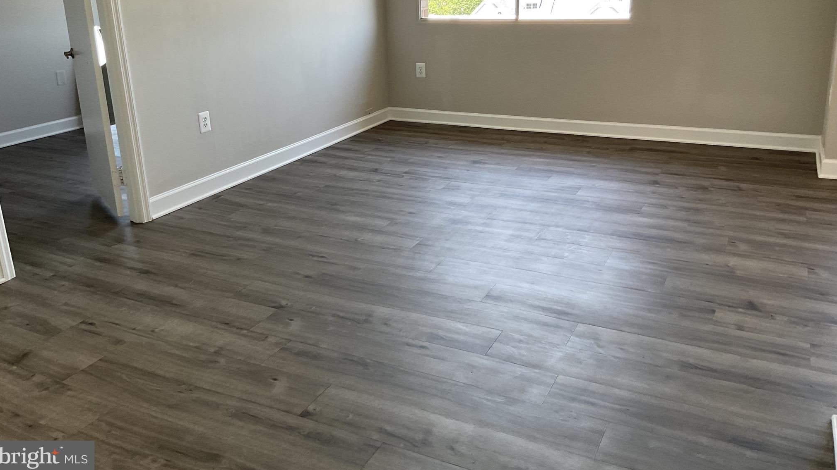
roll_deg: +2.4
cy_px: 157
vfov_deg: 36.3
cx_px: 415
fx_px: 710
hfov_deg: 61.0
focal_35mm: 32
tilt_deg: -15.8
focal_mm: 3
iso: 50
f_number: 1.8
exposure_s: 1/120
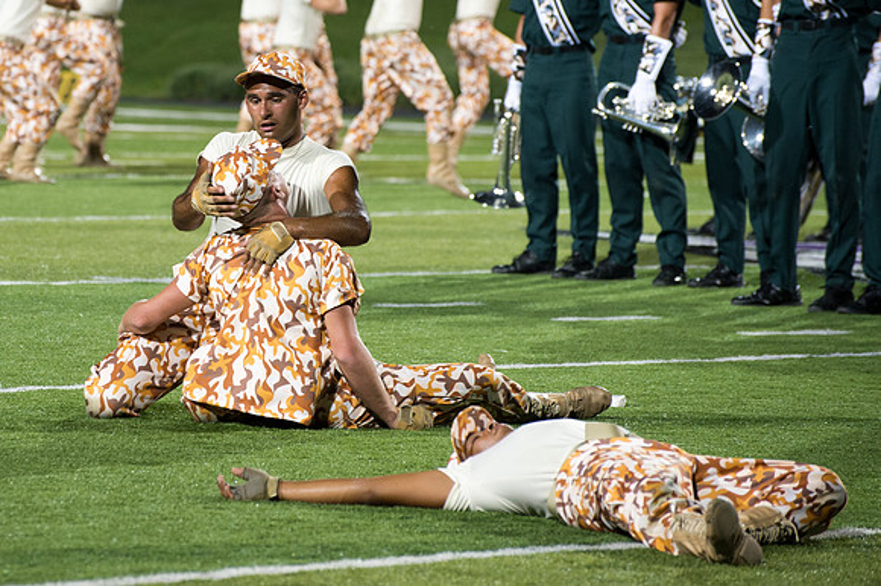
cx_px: 253
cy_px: 187
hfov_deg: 7.6
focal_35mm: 272
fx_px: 6647
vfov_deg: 5.0
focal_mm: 180
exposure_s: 1/160
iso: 1600
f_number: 5
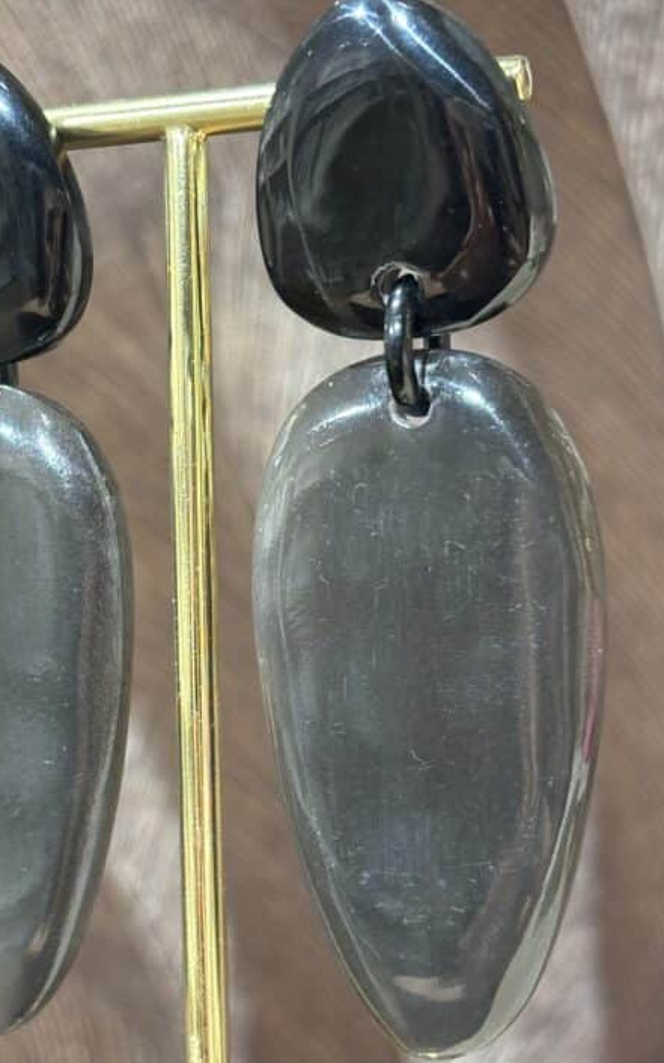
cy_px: 553
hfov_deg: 16.3
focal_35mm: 80
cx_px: 214
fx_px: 2317
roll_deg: +1.3
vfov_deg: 25.8
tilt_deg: -1.3
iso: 100
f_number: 1.6
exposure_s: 1/33
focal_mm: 5.96
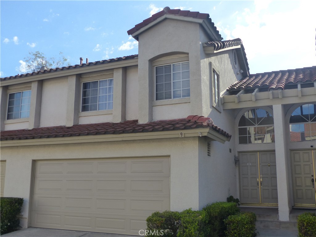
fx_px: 338
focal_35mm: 37
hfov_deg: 50.1
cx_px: 158
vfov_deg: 38.7
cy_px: 118
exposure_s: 1/1600
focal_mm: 6.6
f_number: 2.8
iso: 200
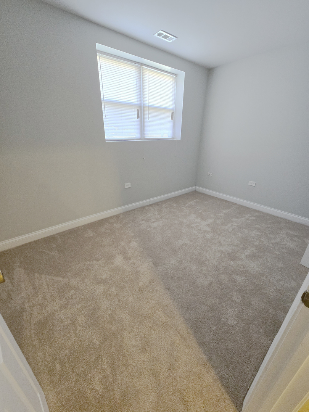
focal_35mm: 13
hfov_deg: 89.9
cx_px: 154
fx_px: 155
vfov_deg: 106.2
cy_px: 206
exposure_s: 1/60
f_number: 2.2
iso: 400
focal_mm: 2.2
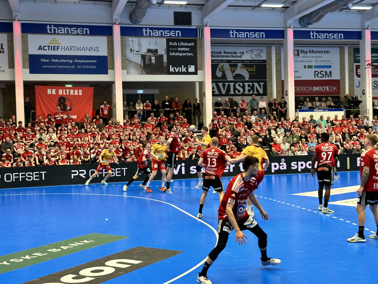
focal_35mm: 48
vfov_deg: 30.3
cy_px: 142
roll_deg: +0.7
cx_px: 189
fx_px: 524
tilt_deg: -1.5
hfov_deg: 39.7
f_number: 1.78
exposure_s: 1/76
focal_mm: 6.86
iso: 80
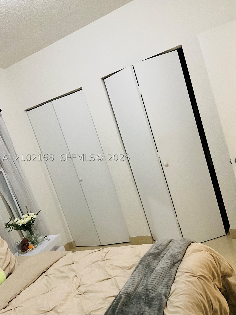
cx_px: 118
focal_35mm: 29
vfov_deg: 61.7
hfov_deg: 48.2
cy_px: 158
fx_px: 264
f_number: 1.8
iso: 250
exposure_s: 1/60
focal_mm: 3
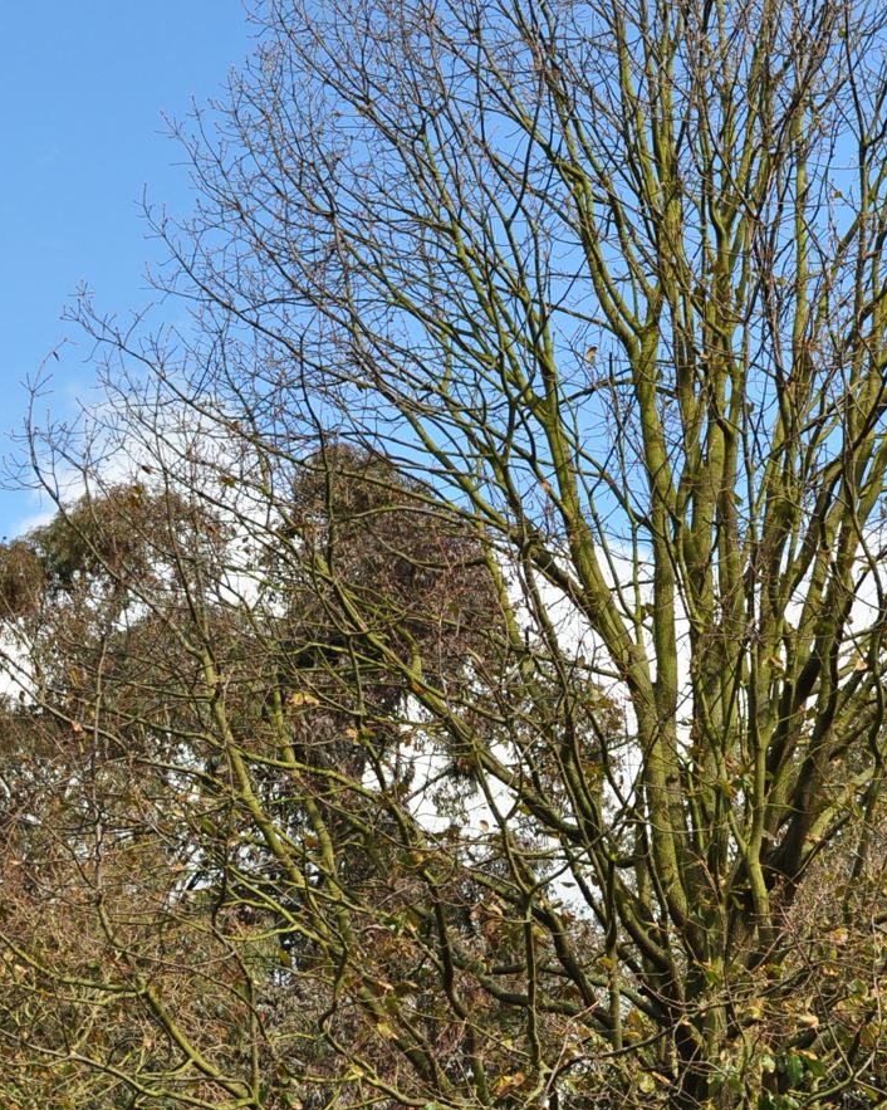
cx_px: 700
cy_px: 853
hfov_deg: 17.3
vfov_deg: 21.5
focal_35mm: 88
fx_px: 2889
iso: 250
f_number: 8
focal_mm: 26
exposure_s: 1/640
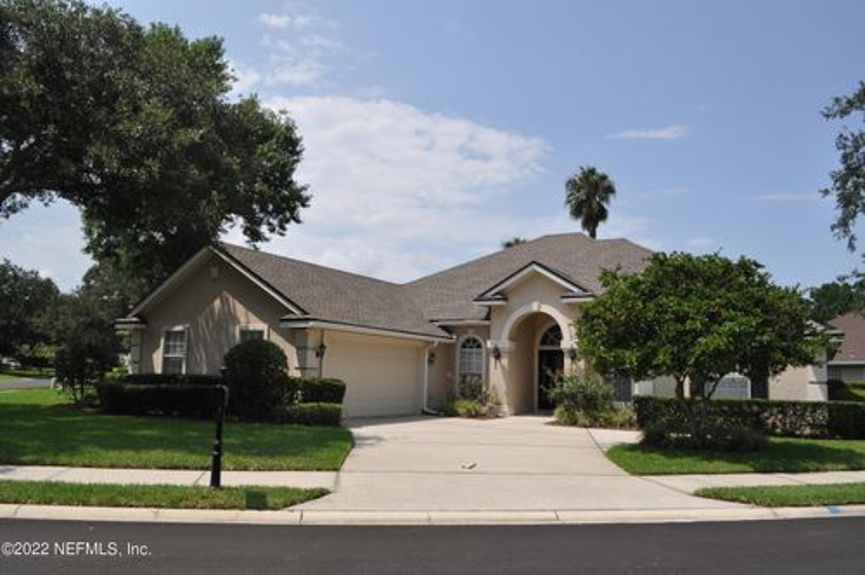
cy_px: 288
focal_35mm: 27
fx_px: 648
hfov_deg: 67.4
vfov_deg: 47.8
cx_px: 432
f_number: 13
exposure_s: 1/640
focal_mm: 18
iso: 500
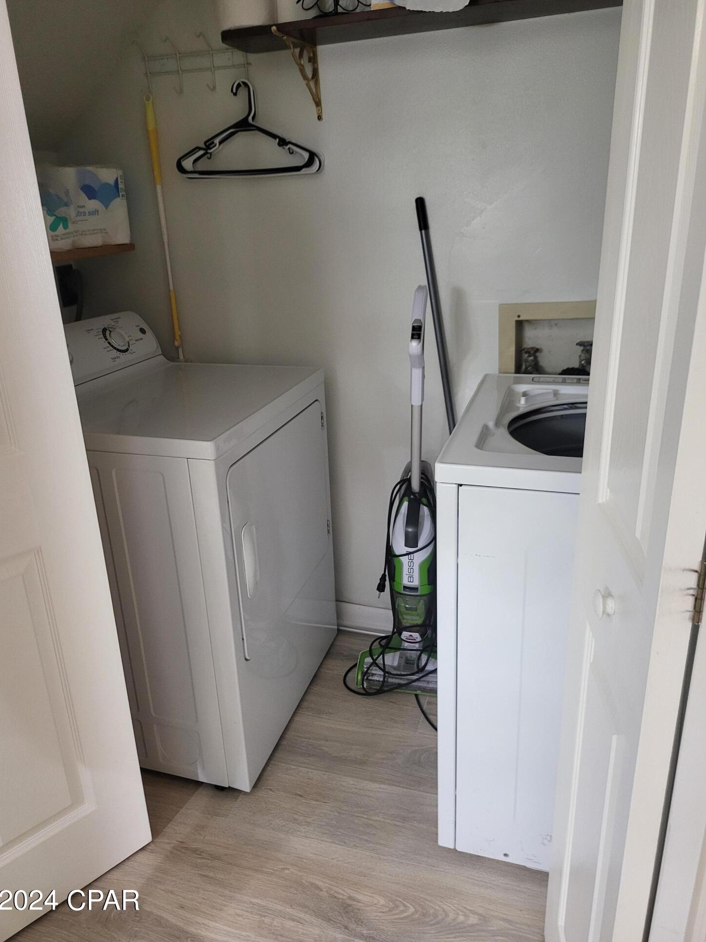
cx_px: 343
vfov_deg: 69.4
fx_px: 680
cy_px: 455
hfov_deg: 54.9
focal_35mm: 25
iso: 500
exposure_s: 1/40
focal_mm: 5
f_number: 1.8
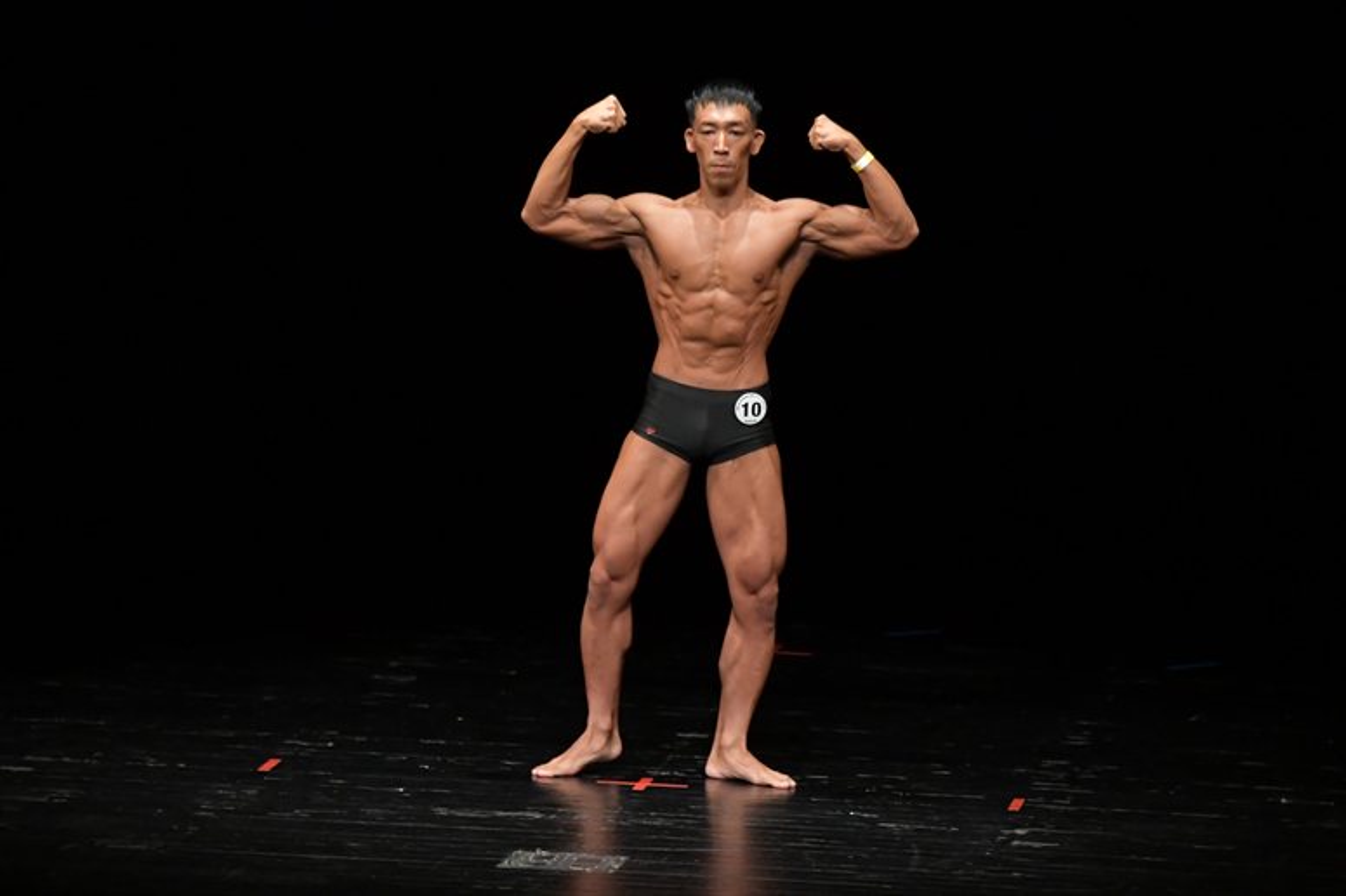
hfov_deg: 7.6
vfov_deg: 5.1
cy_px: 448
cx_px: 673
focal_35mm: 270
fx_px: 10090
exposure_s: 1/400
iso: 3200
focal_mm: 180
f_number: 5.6
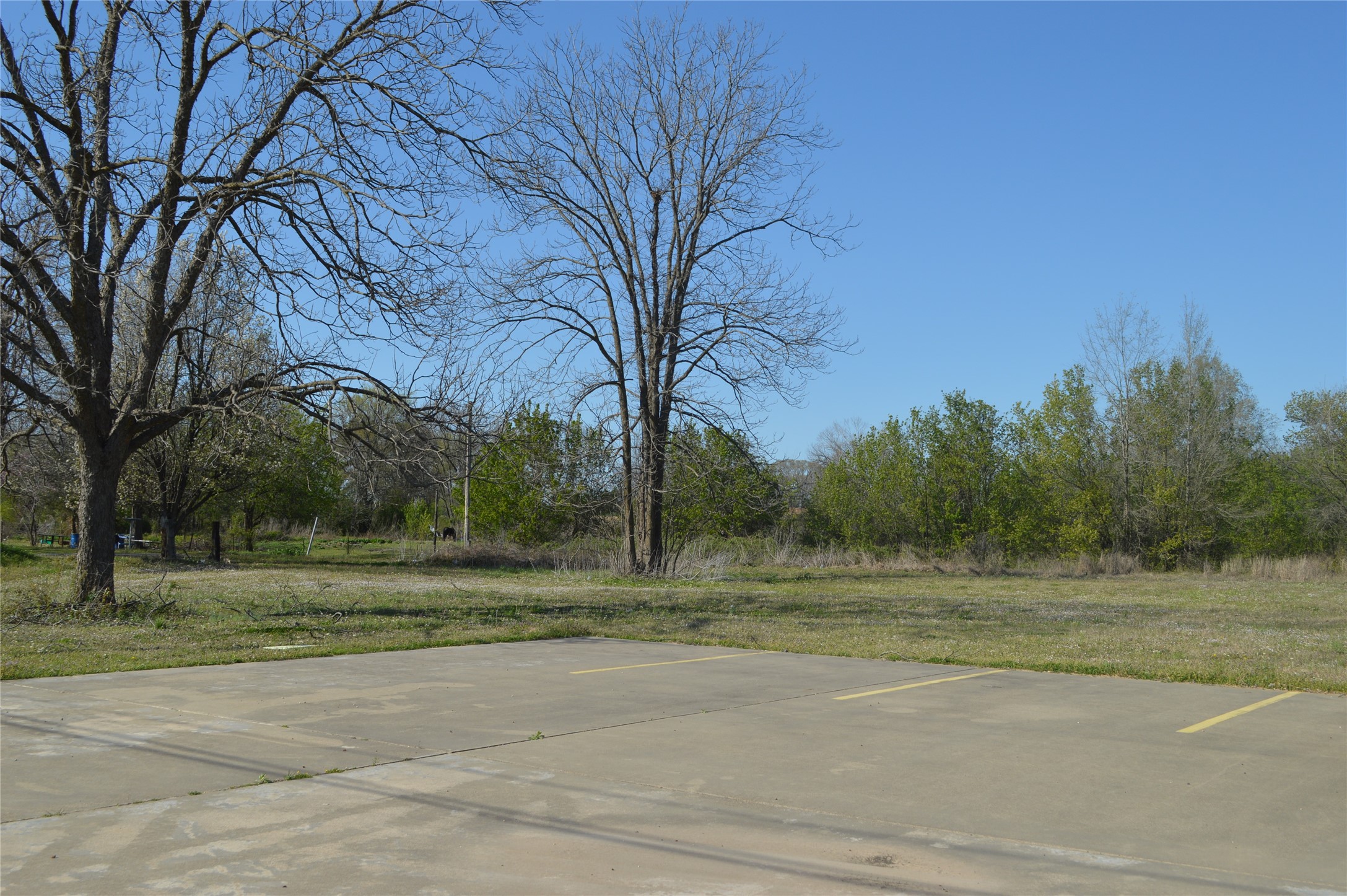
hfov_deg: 53.2
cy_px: 448
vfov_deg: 36.8
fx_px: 1346
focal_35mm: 36
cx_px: 674
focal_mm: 24
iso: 100
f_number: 8
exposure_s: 1/250
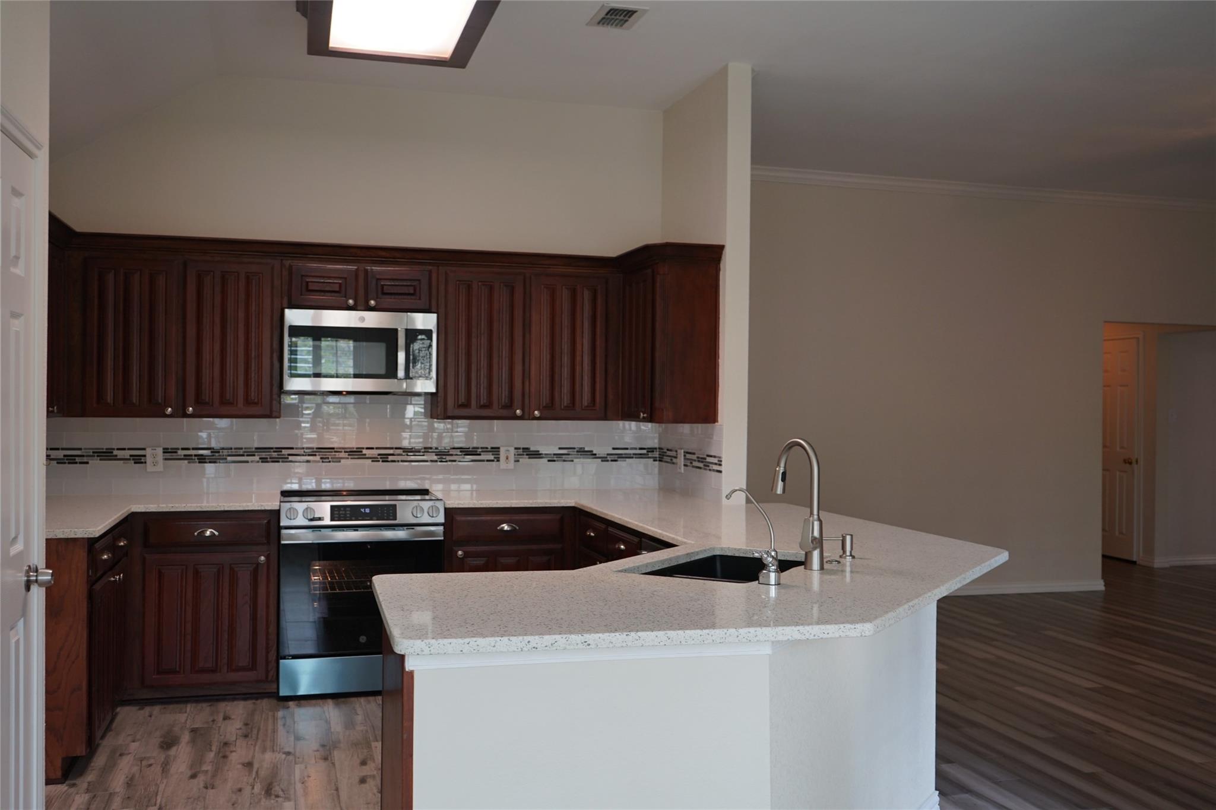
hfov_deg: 57.2
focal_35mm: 33
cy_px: 405
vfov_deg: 40.0
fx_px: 1114
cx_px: 608
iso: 500
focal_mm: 33
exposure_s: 1/60
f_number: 5.6
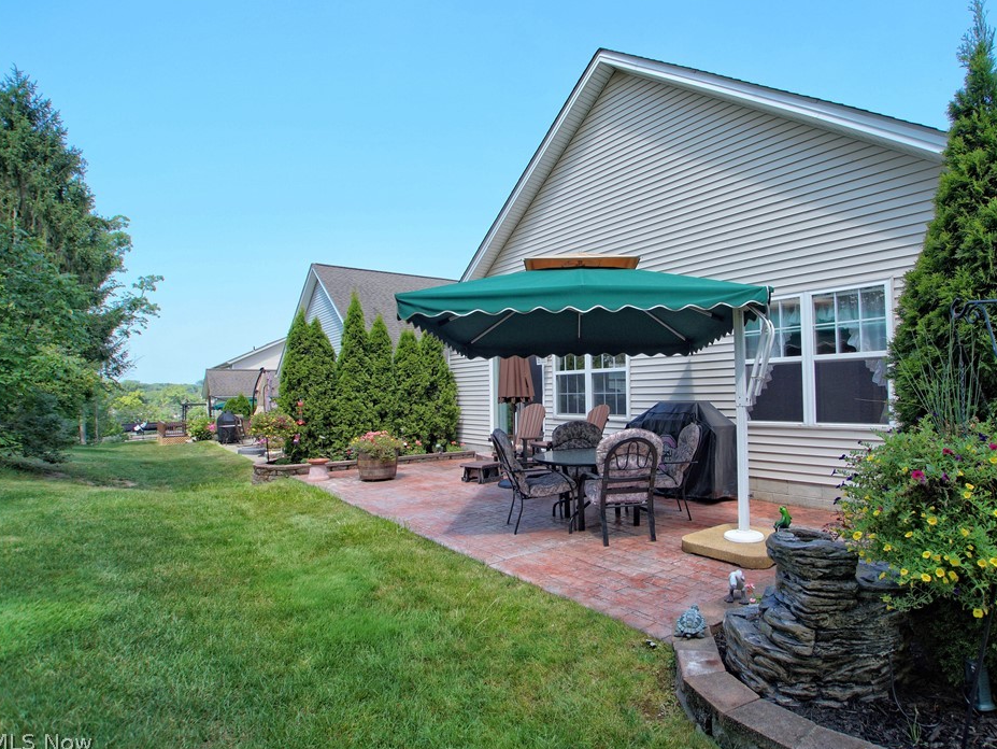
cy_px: 371
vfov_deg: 70.0
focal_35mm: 19
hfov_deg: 85.5
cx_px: 568
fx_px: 535
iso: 100
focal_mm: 11
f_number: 4.5
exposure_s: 1/250
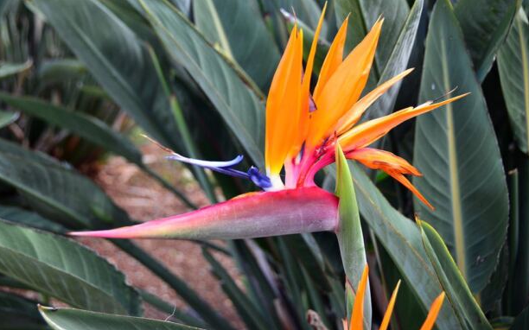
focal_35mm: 67
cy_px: 154
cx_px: 259
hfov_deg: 30.6
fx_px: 966
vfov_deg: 19.4
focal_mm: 42
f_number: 4.5
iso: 400
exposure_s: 1/200
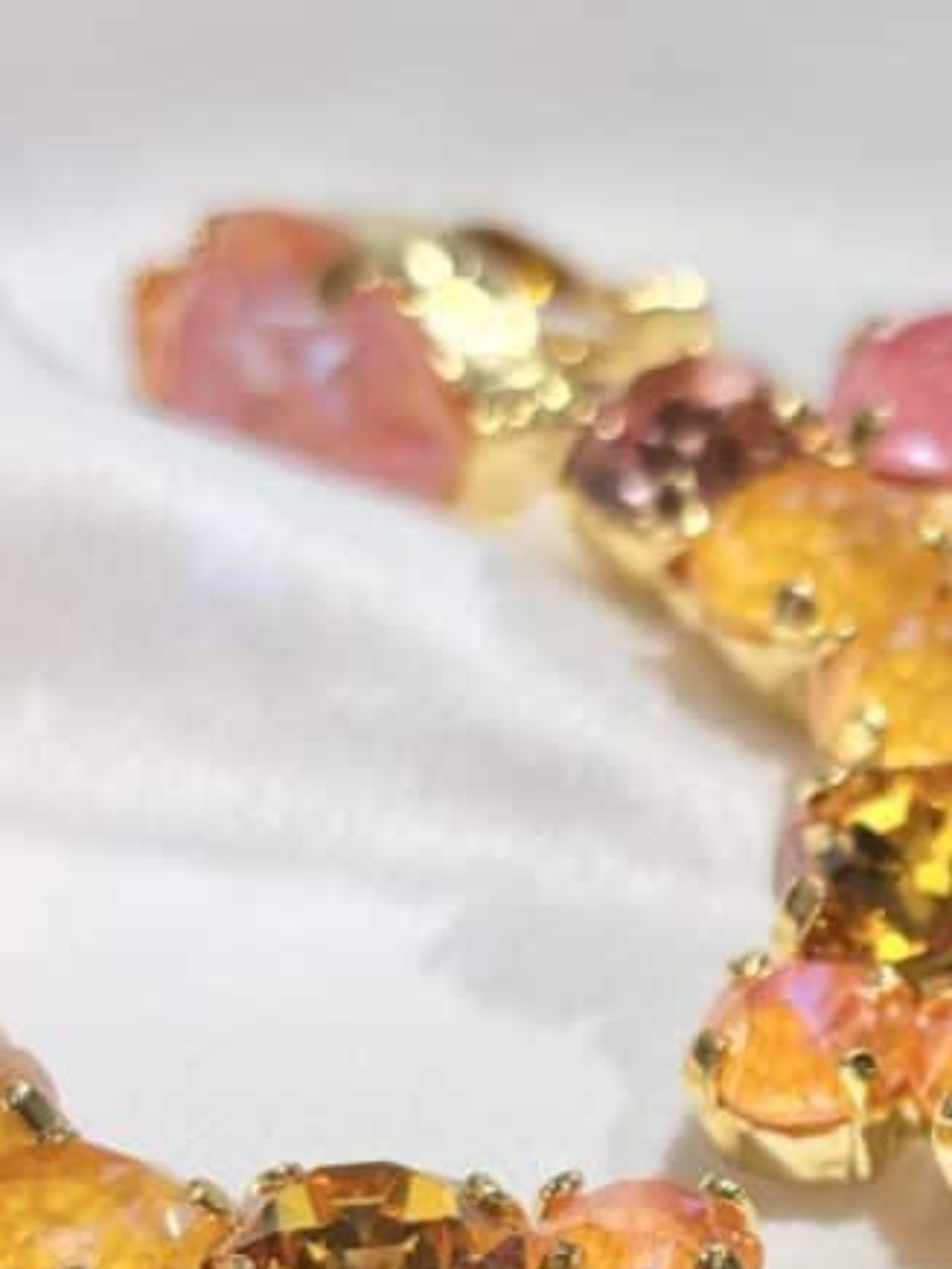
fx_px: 4474
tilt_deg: -31.3
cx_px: 1095
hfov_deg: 11.9
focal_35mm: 122
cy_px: 1254
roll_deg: +5.8
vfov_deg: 15.9
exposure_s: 1/198
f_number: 1.6
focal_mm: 5.96
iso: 32
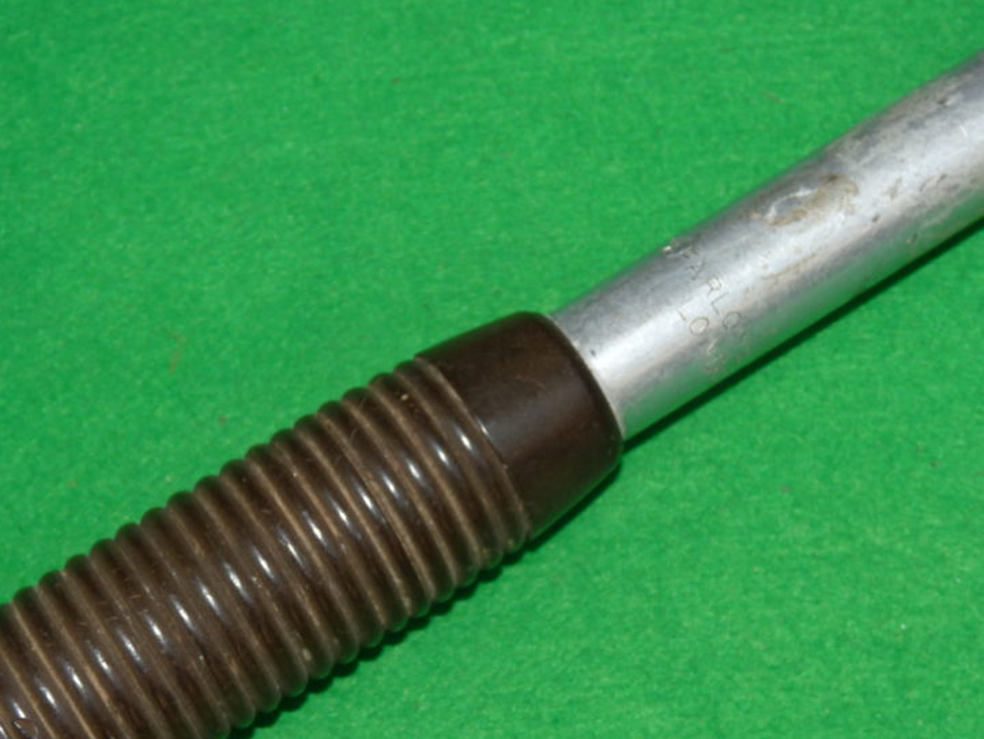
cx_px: 491
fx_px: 2617
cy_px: 468
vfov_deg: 16.1
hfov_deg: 21.3
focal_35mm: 92
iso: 100
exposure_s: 1/30
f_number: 4
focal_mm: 11.5
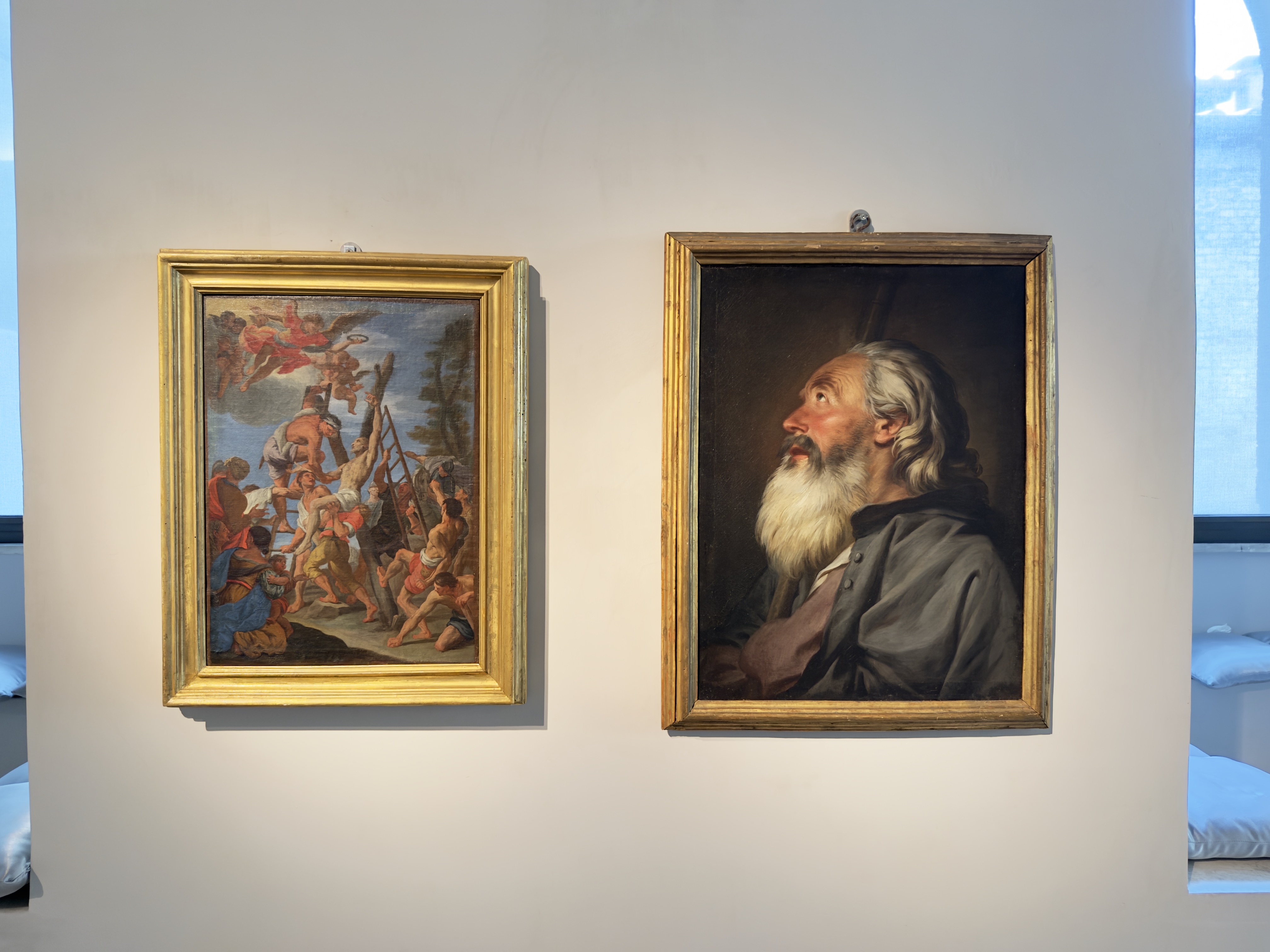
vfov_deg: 56.8
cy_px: 476
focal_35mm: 24
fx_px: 881
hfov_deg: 71.6
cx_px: 635
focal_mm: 6.76
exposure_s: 1/50
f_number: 1.78
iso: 640
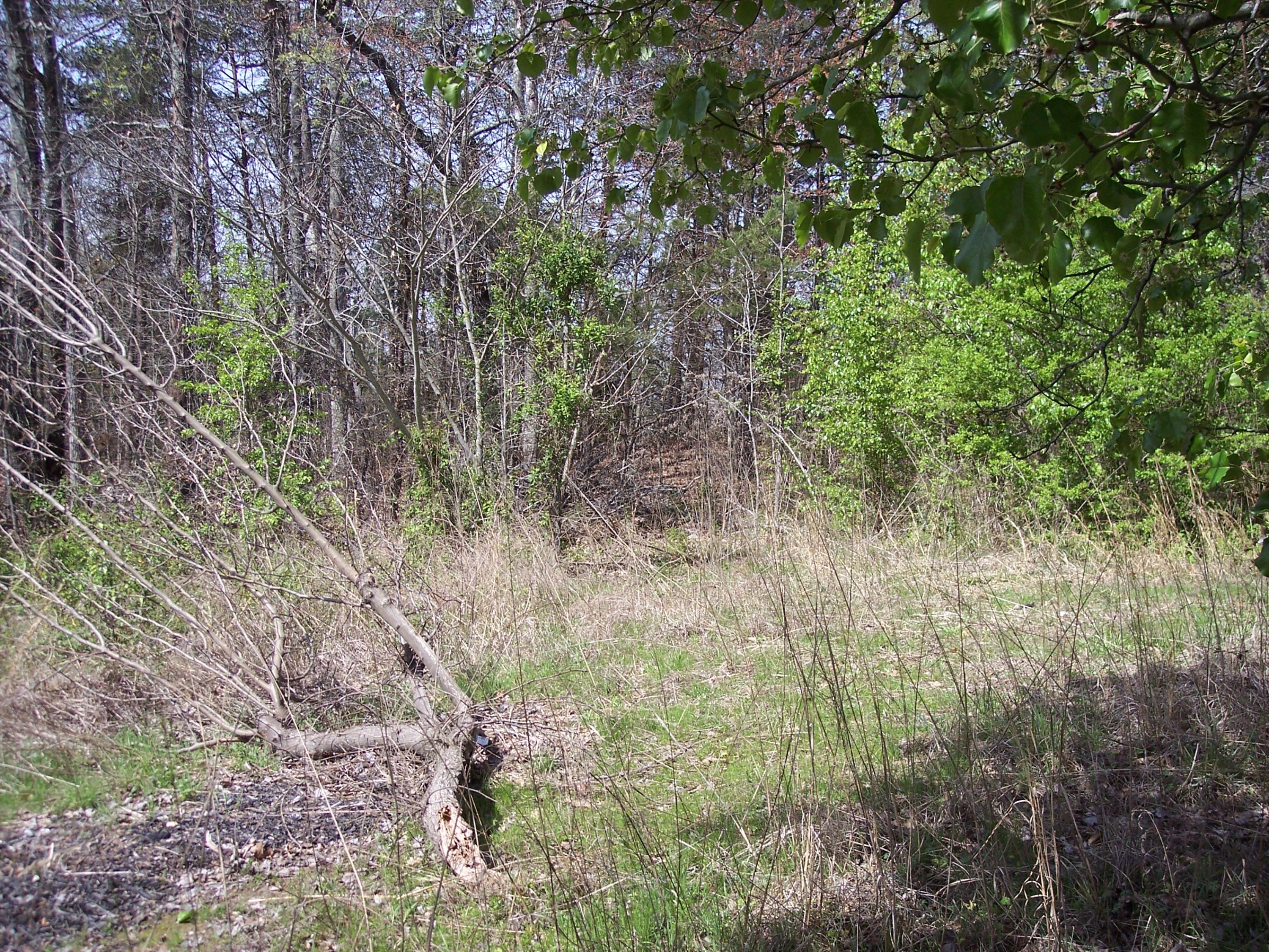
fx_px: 1430
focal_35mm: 39
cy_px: 476
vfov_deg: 36.8
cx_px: 634
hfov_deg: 47.9
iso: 100
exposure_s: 1/500
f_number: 3.4
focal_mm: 8
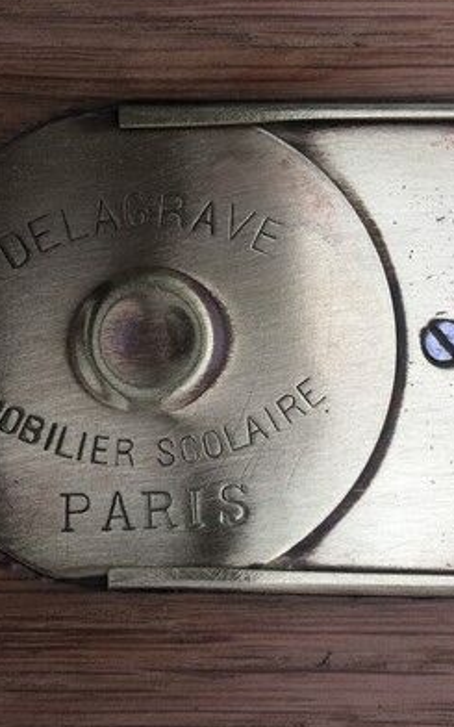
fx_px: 930
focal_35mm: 47
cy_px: 410
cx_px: 200
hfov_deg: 27.4
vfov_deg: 42.6
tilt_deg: -81.2
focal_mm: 4.15
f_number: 2.2
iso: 50
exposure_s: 1/100
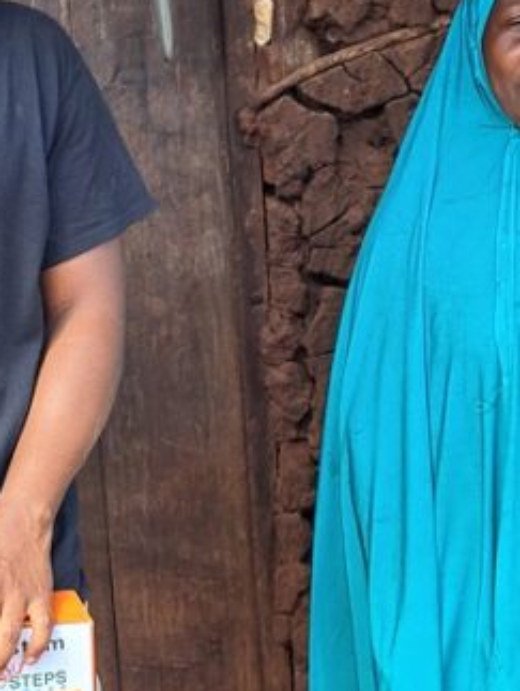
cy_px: 466
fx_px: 1519
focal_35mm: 76
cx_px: -11
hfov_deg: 18.9
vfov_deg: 25.5
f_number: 1.8
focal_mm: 5.23
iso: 50
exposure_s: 1/120
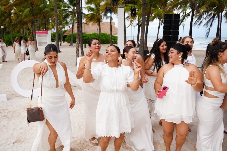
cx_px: 114
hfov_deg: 70.4
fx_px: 161
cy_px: 76
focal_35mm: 26
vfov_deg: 50.4
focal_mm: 17
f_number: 3.2
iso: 200
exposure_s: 1/160
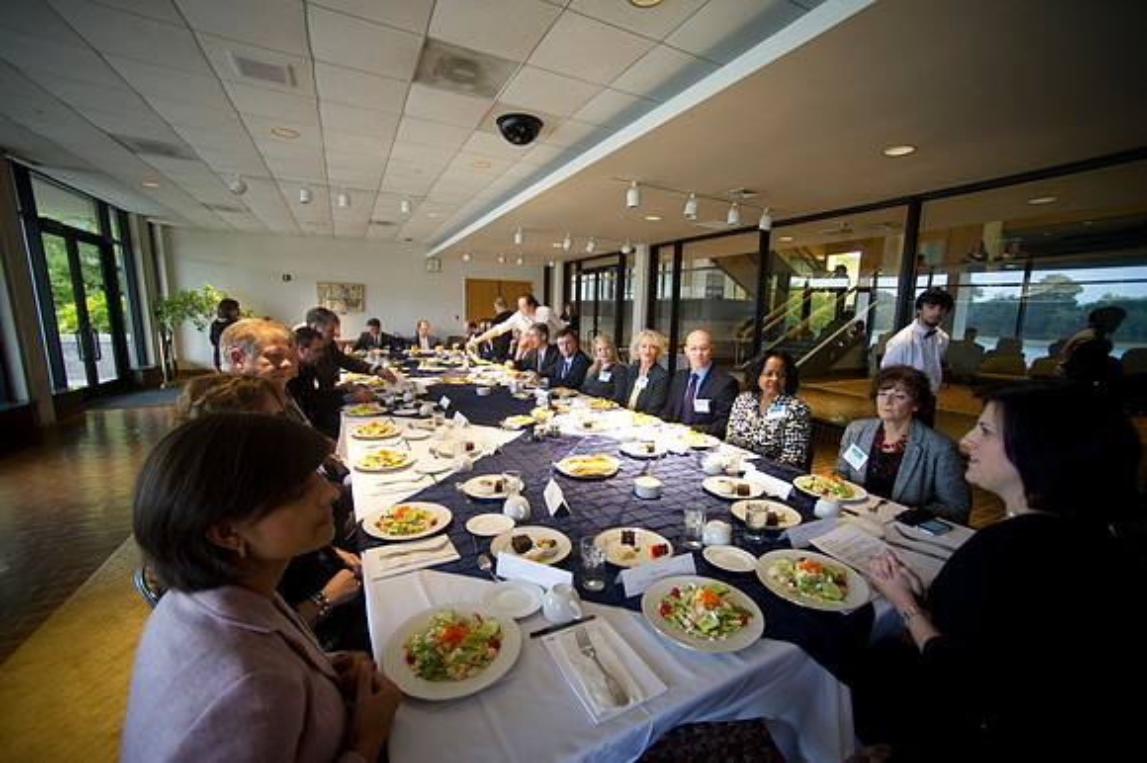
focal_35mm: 14
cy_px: 382
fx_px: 446
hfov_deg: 104.3
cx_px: 574
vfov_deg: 81.1
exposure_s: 1/80
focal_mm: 14
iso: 2500
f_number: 2.8
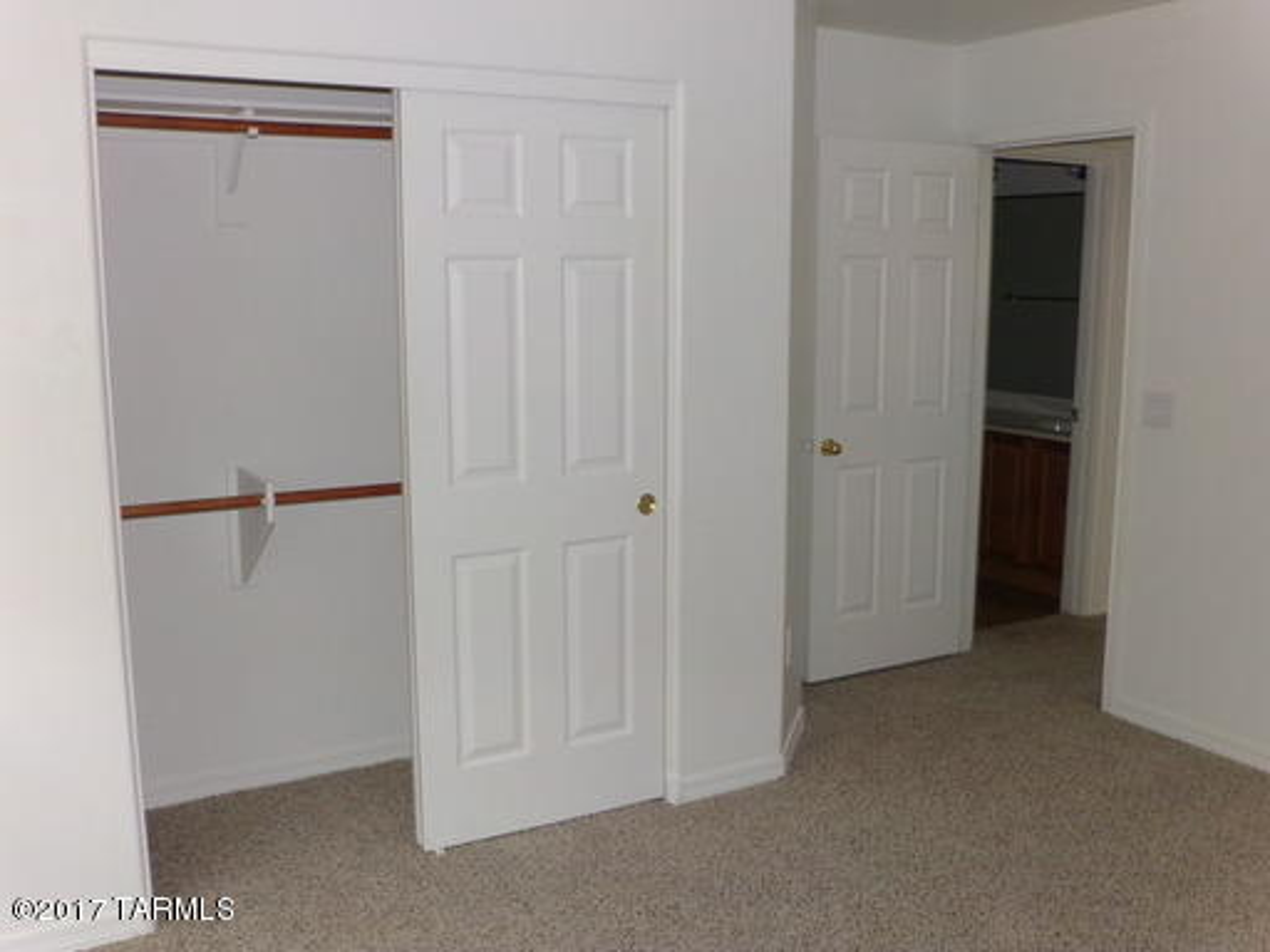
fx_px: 1211
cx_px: 635
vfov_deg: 42.9
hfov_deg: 55.4
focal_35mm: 33
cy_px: 476
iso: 200
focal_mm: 5.9
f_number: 3.4
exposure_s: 1/34
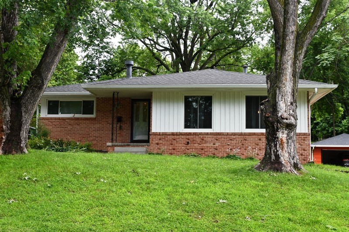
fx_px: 465
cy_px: 116
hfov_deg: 41.1
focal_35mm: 48
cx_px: 174
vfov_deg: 28.1
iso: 250
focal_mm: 32
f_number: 6.3
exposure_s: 1/160
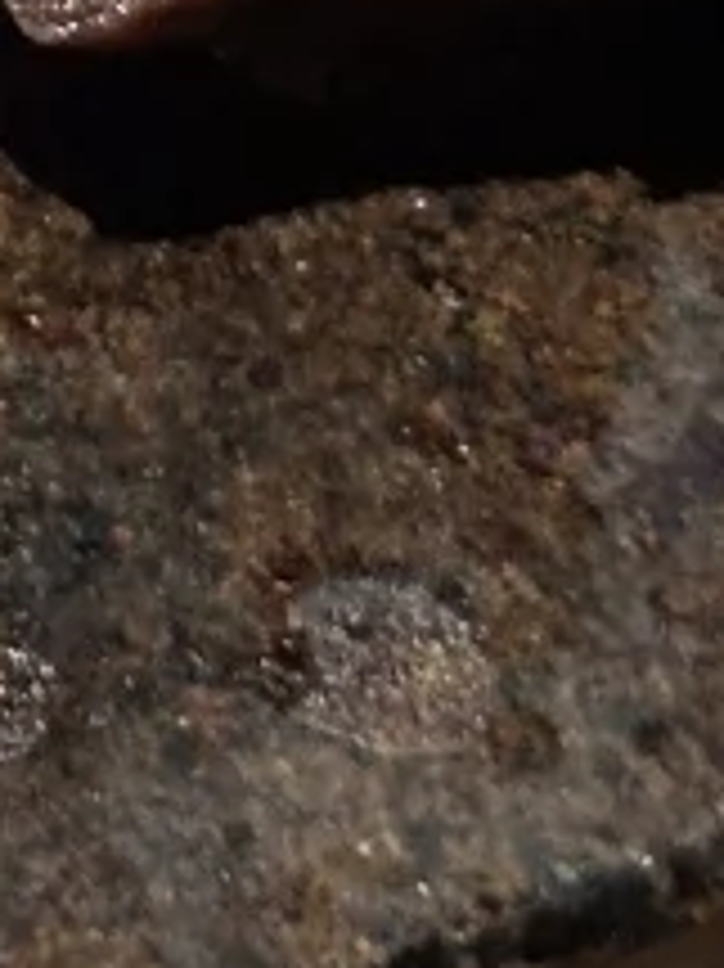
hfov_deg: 4.5
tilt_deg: -42.7
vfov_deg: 5.9
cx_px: -778
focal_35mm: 322
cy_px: -1324
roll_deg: -0.1
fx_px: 8989
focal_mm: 6.86
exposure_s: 1/33
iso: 250
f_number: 1.78
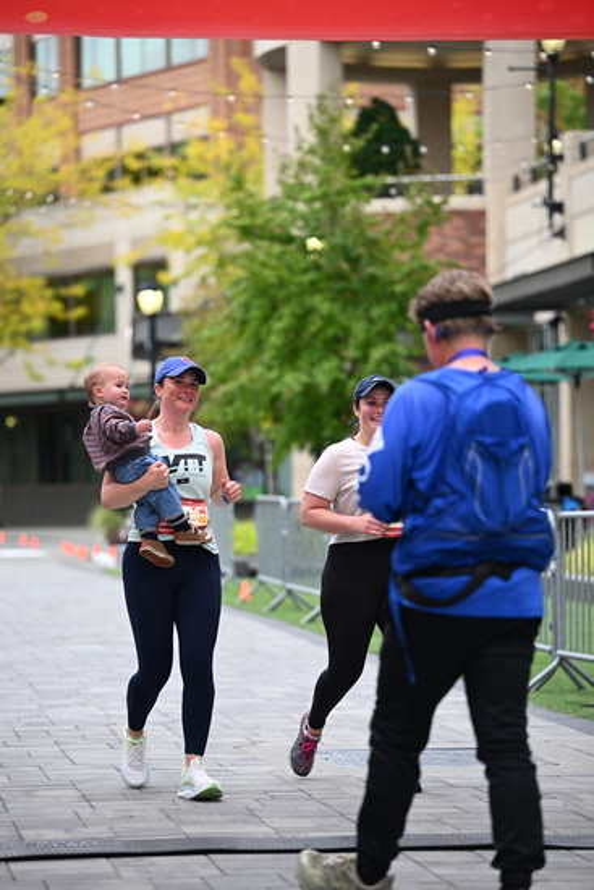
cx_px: 297
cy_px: 445
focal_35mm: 125
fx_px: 3092
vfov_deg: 16.4
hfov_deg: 11.0
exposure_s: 1/1600
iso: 640
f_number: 2.8
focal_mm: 125
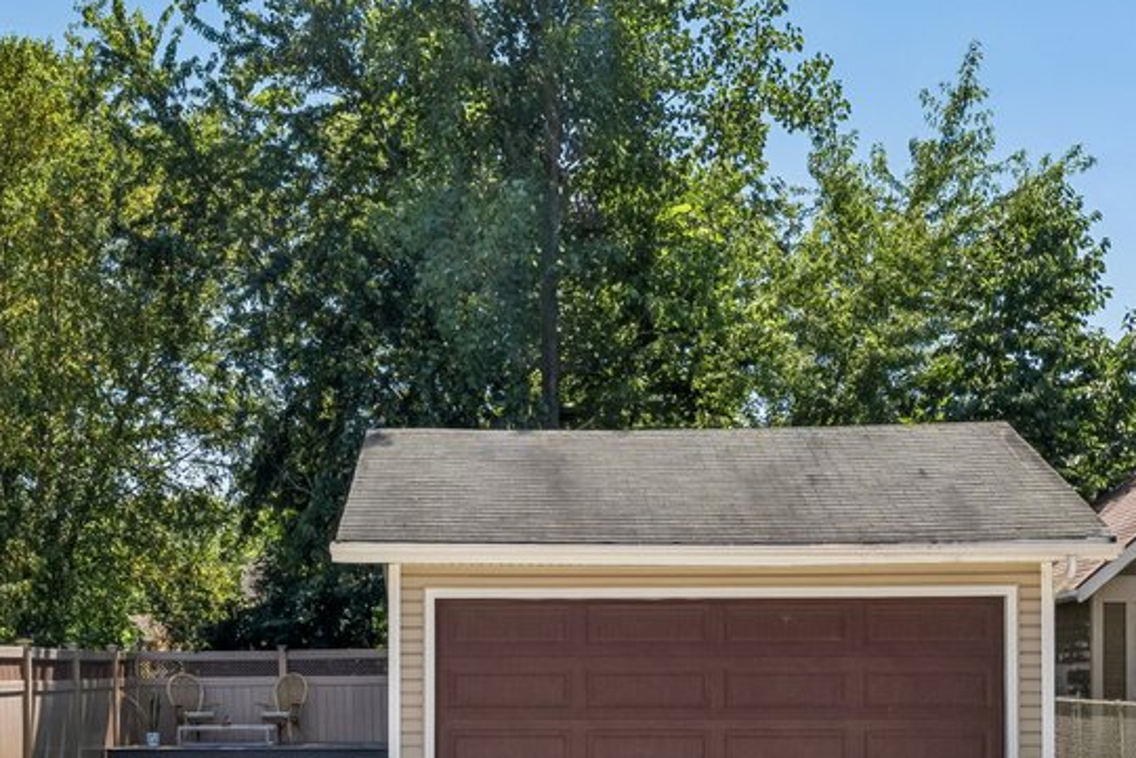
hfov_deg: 37.5
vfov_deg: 24.9
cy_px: 646
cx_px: 502
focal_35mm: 53
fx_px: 1673
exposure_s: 1/500
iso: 200
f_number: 8
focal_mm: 14
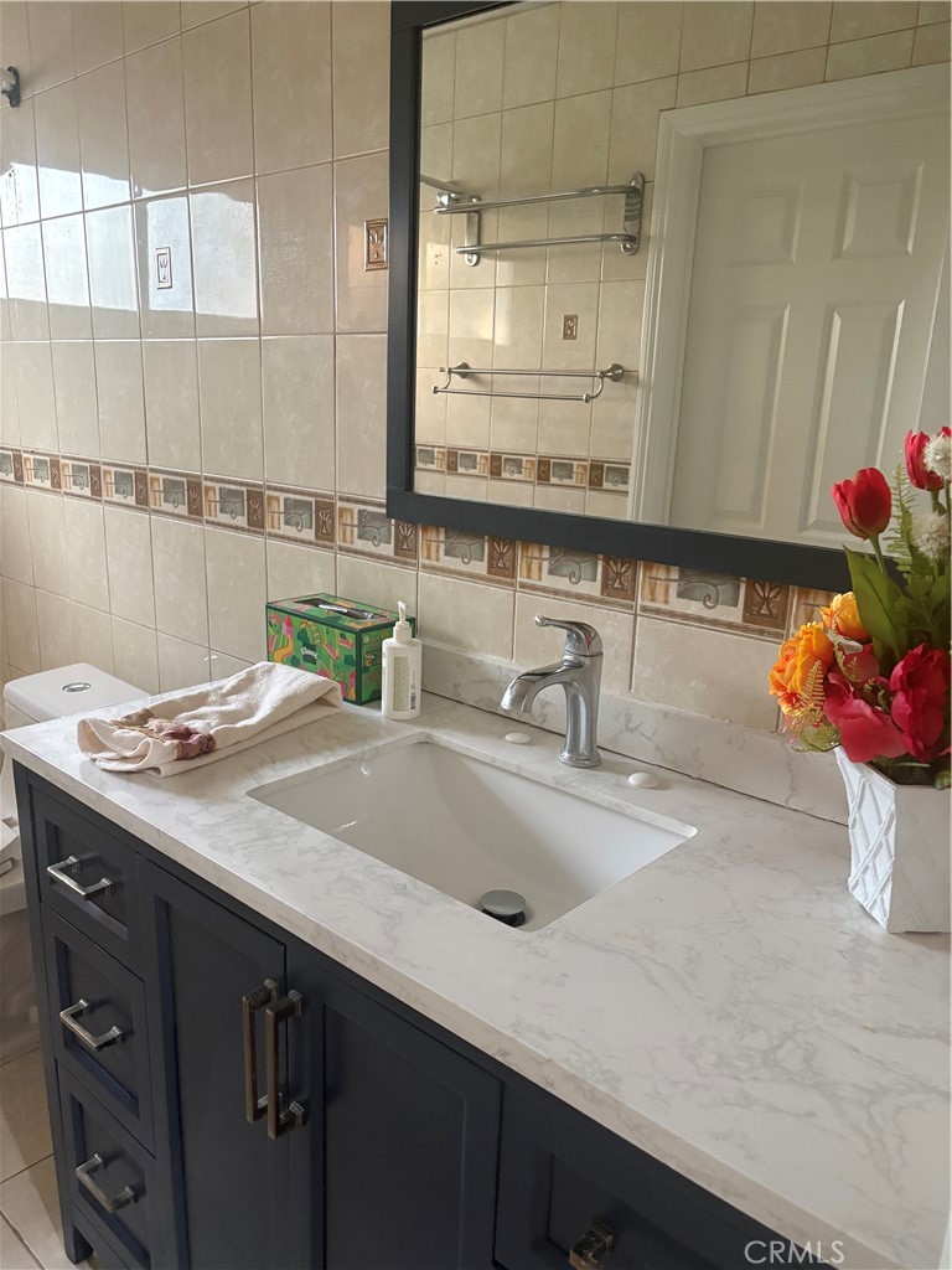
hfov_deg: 53.1
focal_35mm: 26
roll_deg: -2.3
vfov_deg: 67.3
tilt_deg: -14.2
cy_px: 635
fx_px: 953
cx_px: 476
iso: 500
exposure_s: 1/60
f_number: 1.6
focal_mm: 5.96
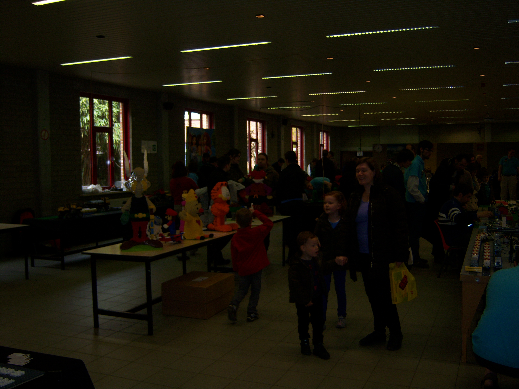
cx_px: 260
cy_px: 194
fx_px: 540
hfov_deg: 51.4
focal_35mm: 36
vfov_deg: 39.7
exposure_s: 1/60
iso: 80
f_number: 2.8
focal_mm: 7.5
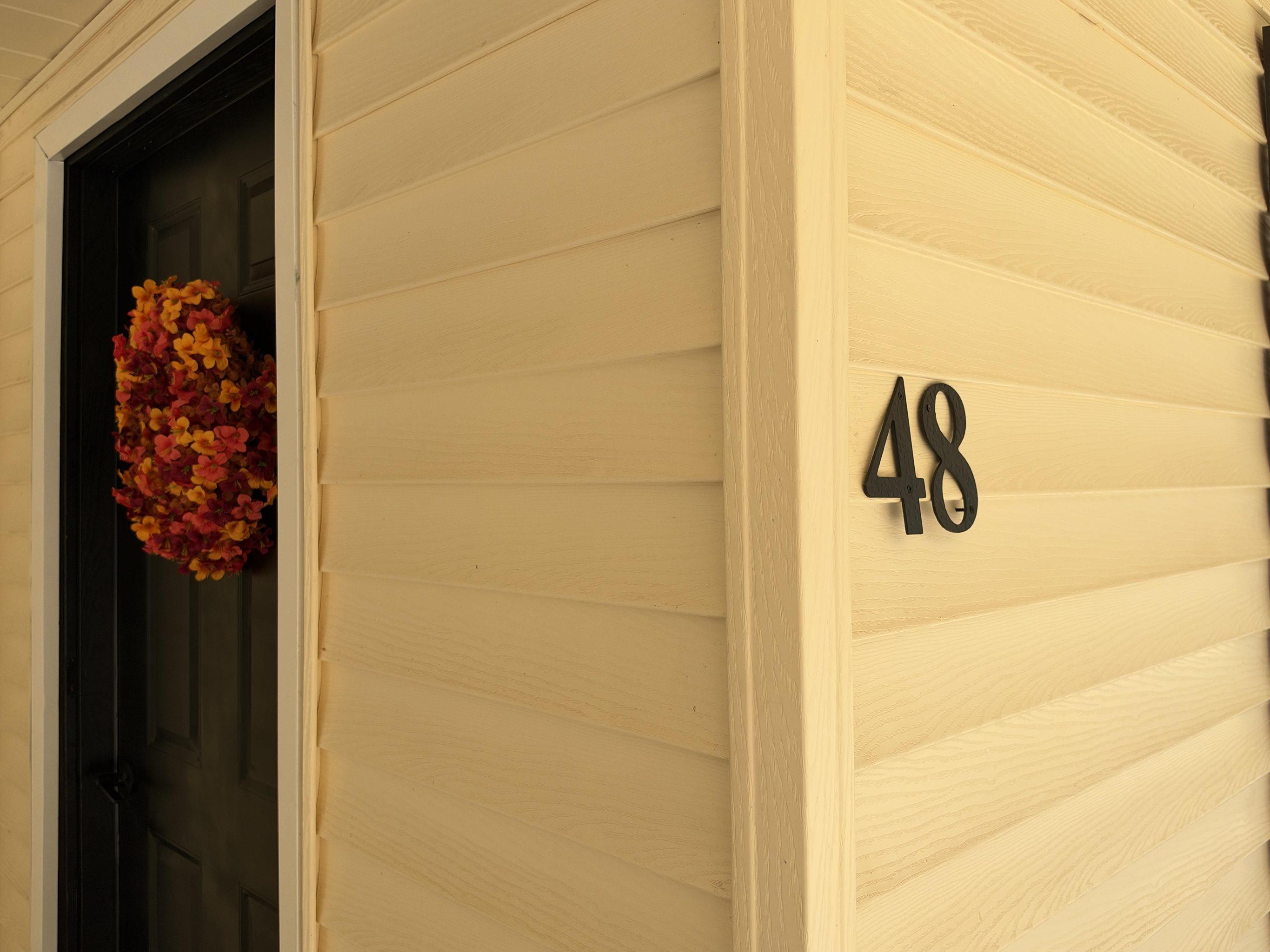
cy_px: 472
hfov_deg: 65.2
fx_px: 991
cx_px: 570
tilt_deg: +1.0
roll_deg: +0.5
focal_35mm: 27
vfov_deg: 51.4
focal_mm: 6.93
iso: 64
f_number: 1.8
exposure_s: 1/1242
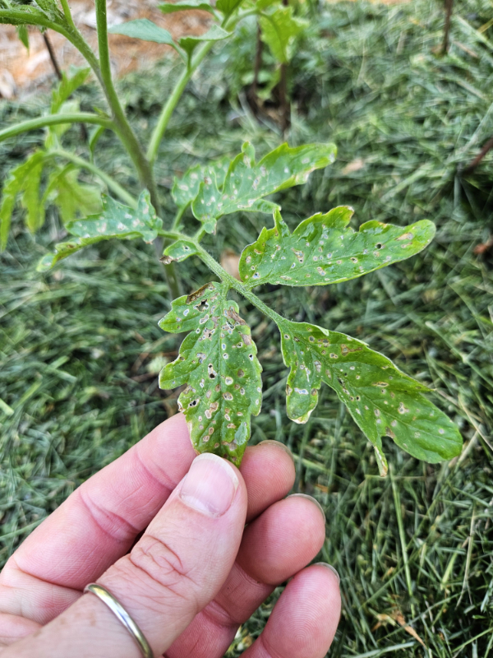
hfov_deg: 58.9
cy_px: 329
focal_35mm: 23
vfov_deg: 73.9
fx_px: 437
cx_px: 246
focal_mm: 5.4
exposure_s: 1/120
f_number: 1.8
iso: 40
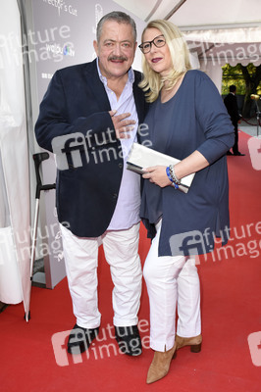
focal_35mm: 27
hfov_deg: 47.9
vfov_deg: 67.4
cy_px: 196
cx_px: 130
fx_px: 294
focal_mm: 18
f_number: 6.3
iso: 800
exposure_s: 1/100
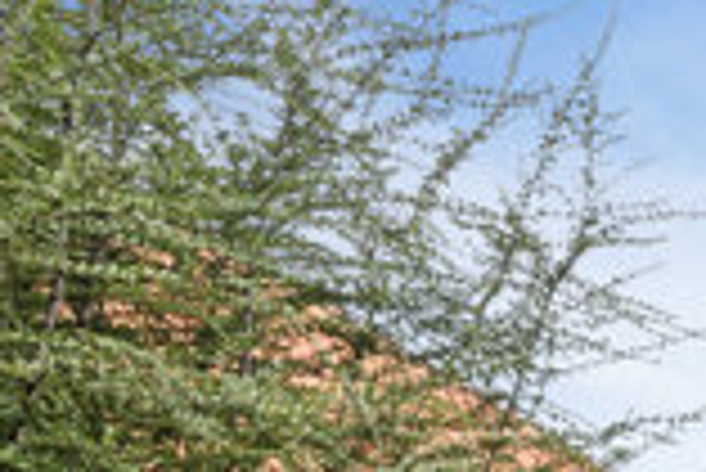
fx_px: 2248
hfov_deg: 13.7
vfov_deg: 10.4
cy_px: 1131
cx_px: 1605
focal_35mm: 115
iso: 250
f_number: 8
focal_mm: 15
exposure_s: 1/320
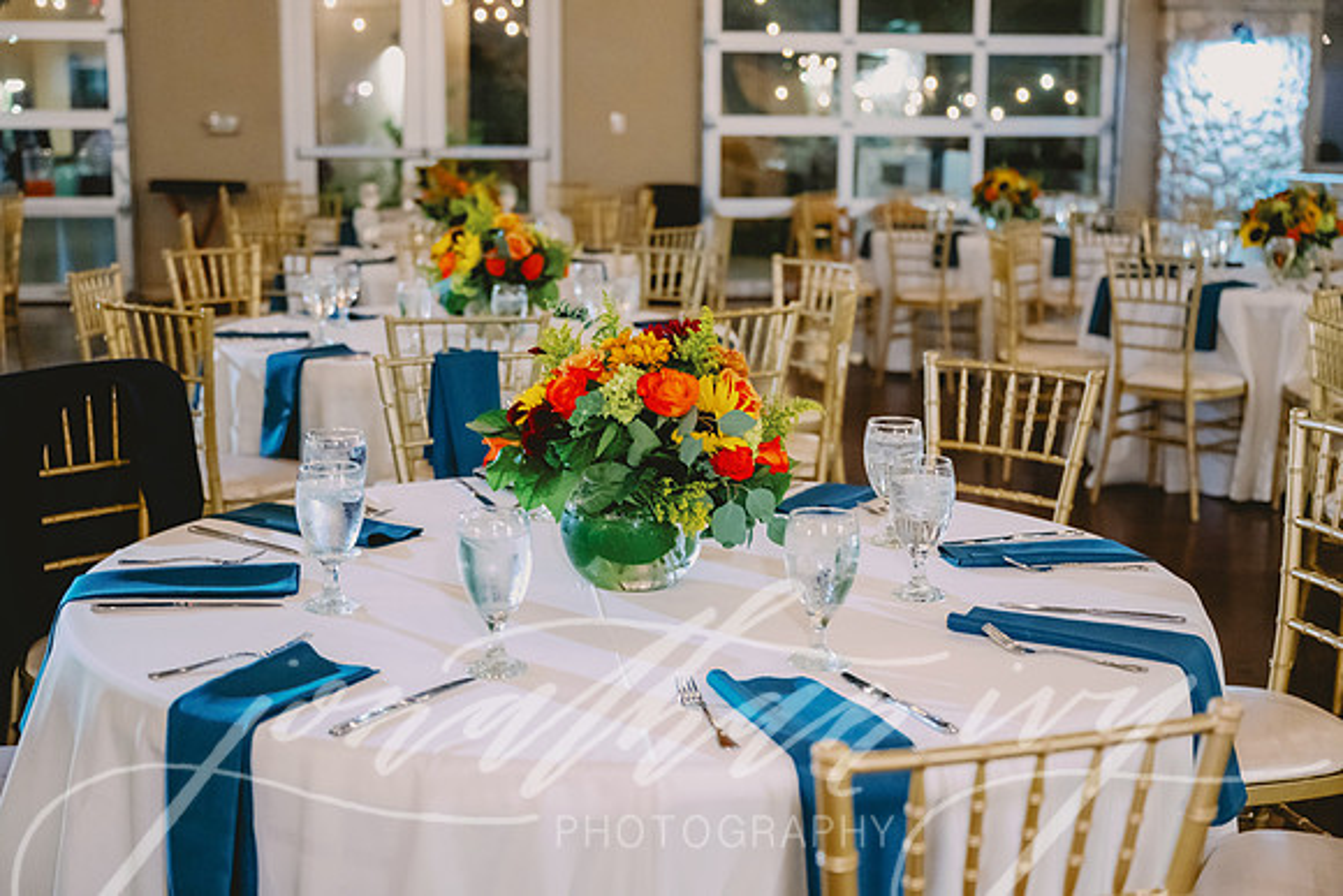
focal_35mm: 48
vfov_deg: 28.1
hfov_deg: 41.1
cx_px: 655
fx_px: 1790
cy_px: 448
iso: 5000
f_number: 2.8
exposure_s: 1/60
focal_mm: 46
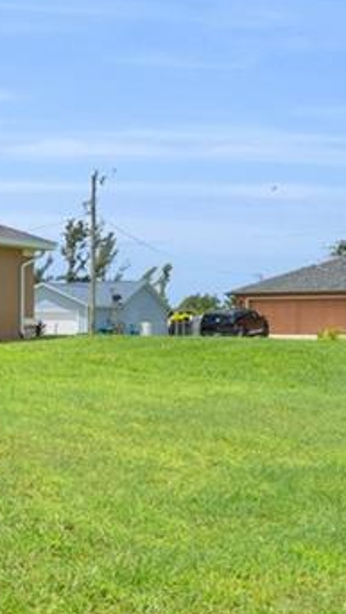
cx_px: -428
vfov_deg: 41.3
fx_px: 815
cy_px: 333
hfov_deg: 15.8
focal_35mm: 50
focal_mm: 16
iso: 200
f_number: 8
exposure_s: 1/640
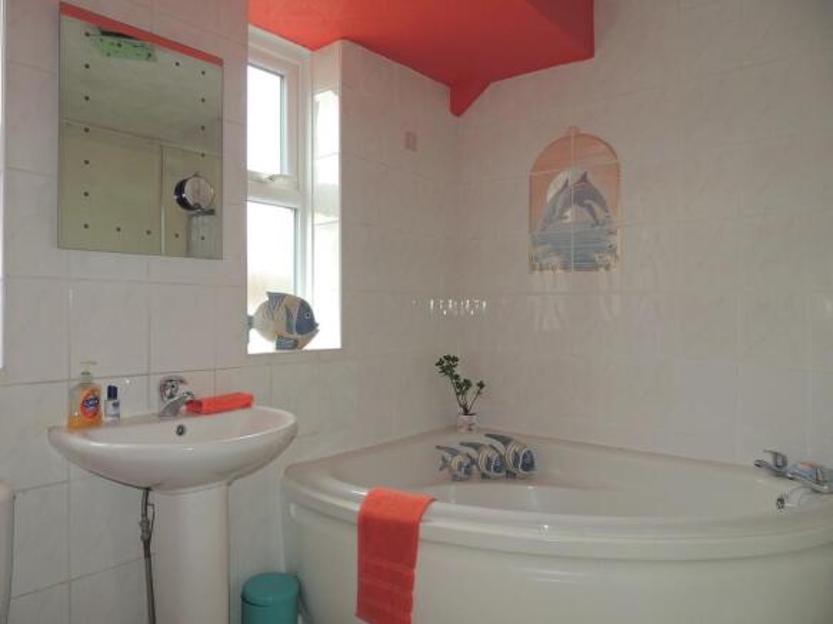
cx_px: 416
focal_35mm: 24
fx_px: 577
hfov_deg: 71.6
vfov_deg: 56.8
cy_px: 312
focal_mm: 4.3
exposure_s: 1/40
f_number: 3
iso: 140
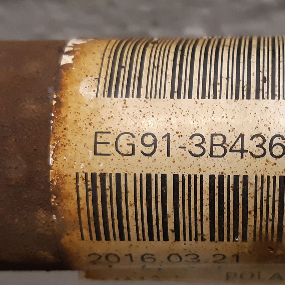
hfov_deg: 43.2
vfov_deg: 44.7
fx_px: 345
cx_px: 222
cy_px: 169
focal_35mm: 37
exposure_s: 1/50
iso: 160
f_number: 1.7
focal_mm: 3.93
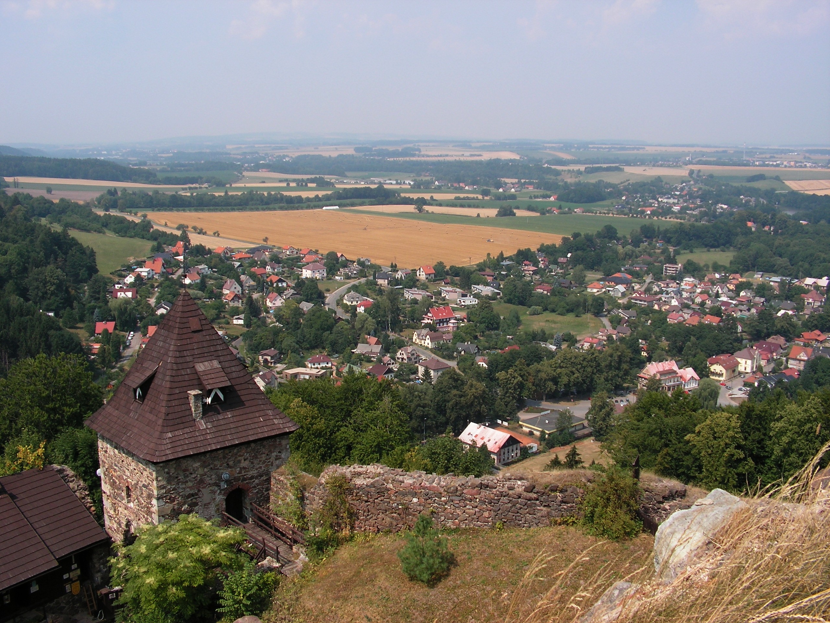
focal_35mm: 36
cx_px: 415
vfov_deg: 39.7
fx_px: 863
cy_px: 312
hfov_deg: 51.4
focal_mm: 6
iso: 50
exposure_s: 1/320
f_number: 4.8
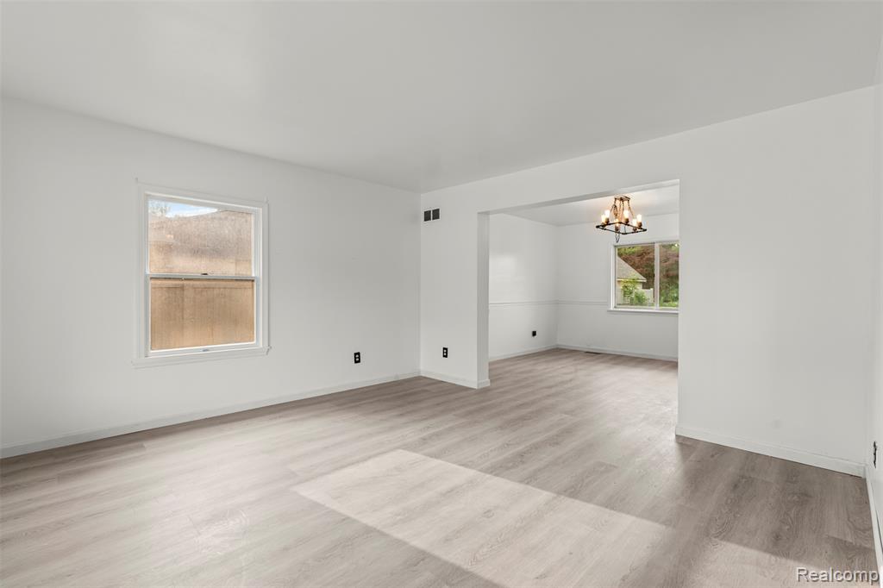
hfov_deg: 96.8
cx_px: 442
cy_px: 294
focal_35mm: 16
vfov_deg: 73.7
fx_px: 392
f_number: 8
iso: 400
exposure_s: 1/8
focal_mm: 16
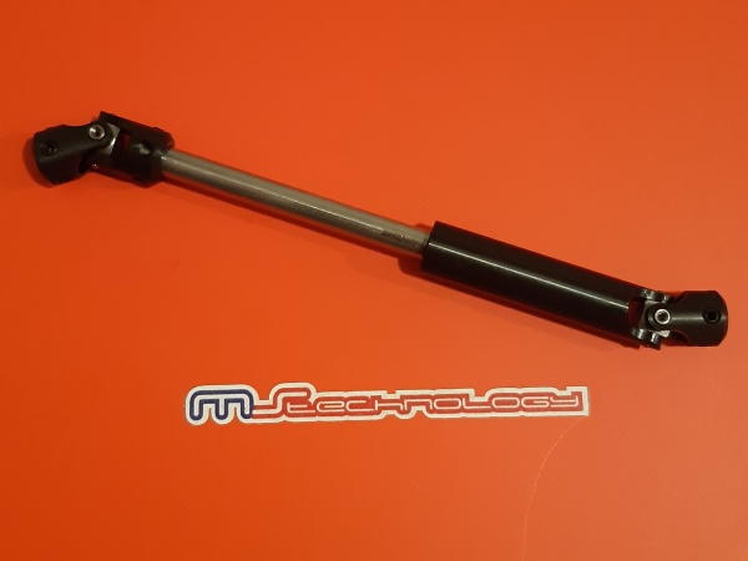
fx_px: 562
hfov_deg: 67.3
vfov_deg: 53.1
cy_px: 280
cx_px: 374
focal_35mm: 26
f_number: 1.7
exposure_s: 1/25
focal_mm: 3.92
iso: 250
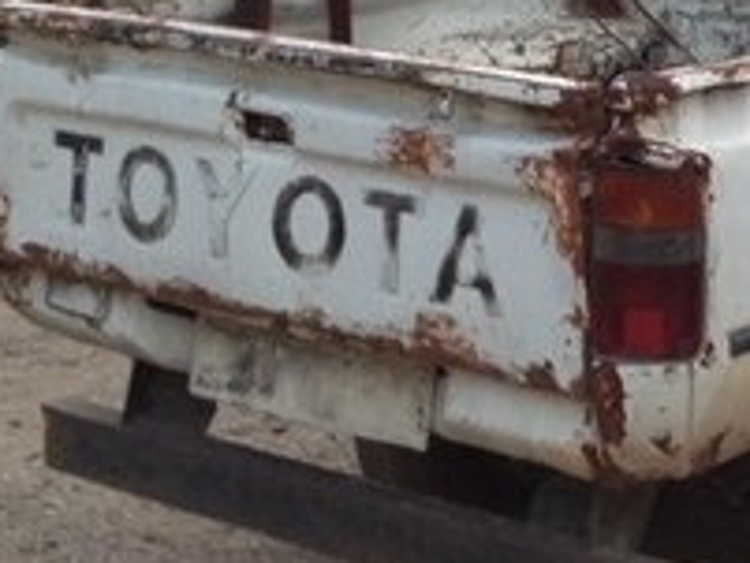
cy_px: 103
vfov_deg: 12.8
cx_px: 1030
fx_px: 2493
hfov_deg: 16.0
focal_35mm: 115
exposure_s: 1/24
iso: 50
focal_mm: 4.28
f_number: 2.4
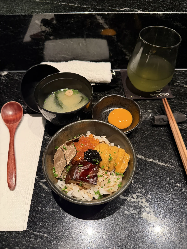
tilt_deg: -53.2
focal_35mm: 24
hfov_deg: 56.8
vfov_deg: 71.6
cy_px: 124
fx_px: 173
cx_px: 94
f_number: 1.78
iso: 640
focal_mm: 6.76
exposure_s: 1/50
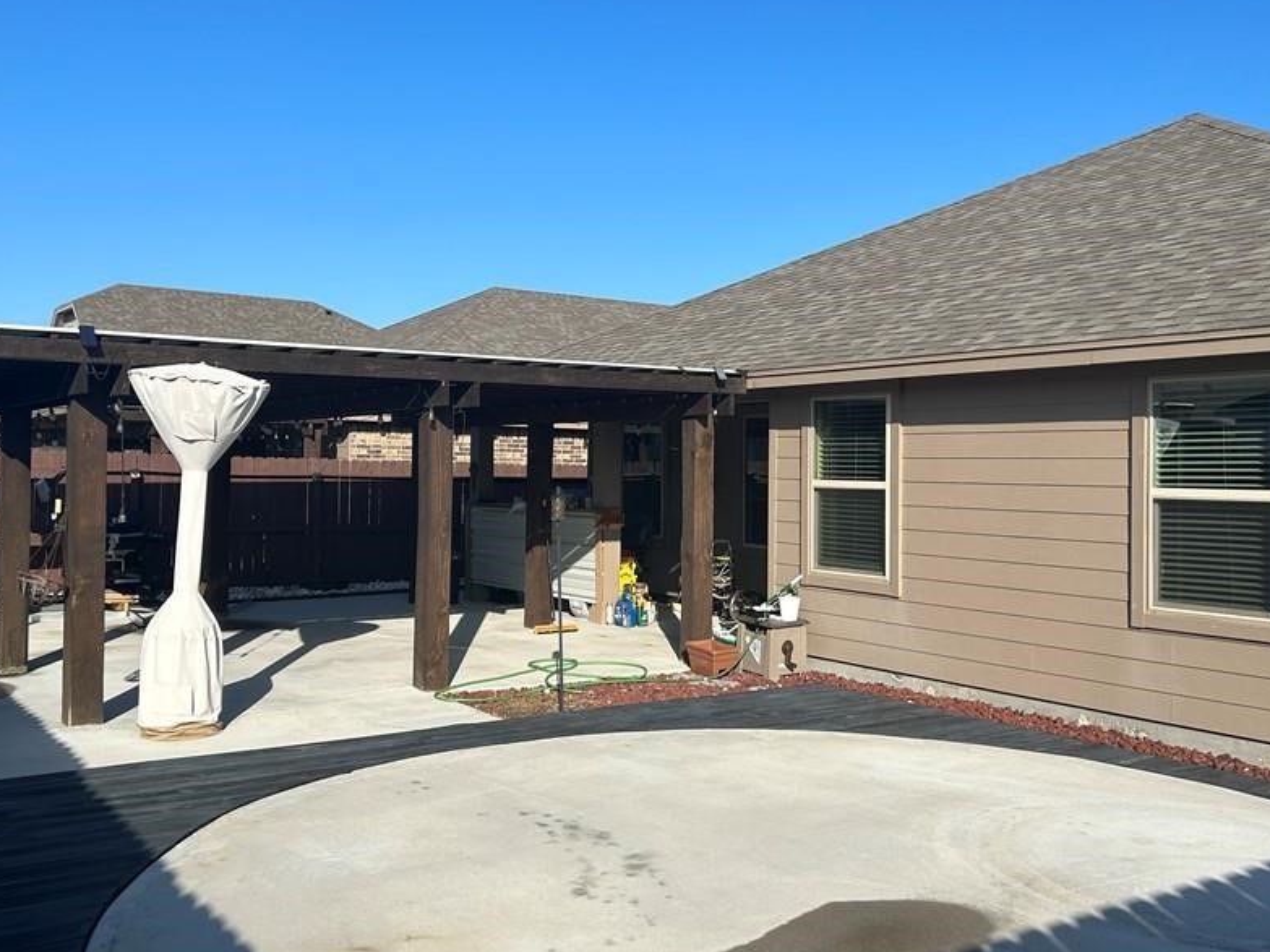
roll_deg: +0.1
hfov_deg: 54.0
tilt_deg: +1.3
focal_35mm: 34
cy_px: 472
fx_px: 1247
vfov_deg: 41.8
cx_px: 613
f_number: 1.5
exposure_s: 1/5319
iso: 50
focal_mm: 5.7
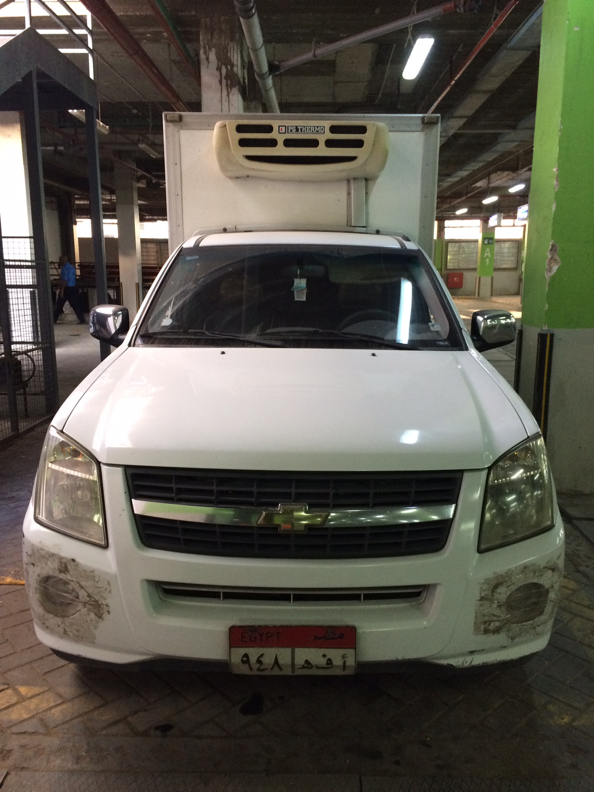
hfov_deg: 48.2
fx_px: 664
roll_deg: +1.3
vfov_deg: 61.7
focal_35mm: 29
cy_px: 396
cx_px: 297
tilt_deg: -12.2
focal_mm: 4.15
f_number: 2.2
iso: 200
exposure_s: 1/33
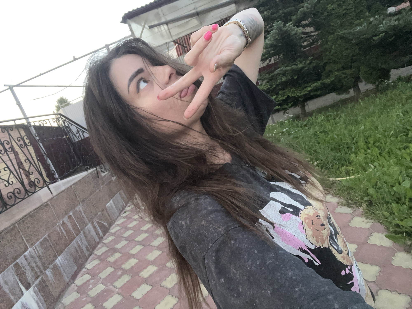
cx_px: 206
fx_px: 274
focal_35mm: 23
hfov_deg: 73.9
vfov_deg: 58.9
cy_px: 154
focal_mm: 2.71
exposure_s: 1/60
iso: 250
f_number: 2.2
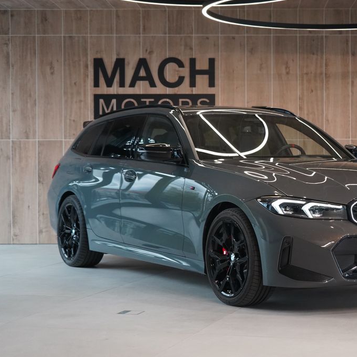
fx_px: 945
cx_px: 269
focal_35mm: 81
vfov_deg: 21.4
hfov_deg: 21.2
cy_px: 179
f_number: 5.6
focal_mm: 63
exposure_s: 1/160
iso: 4000
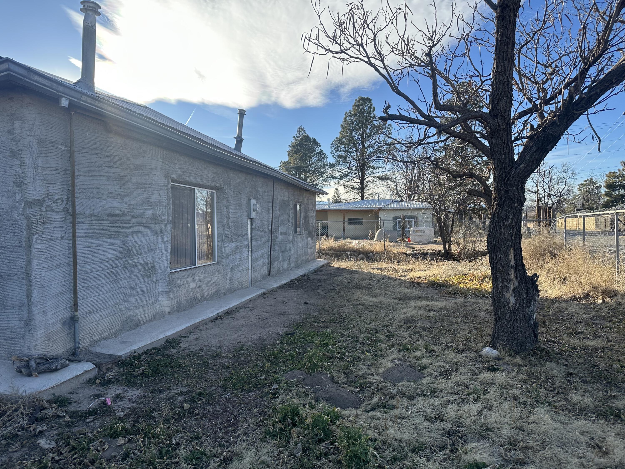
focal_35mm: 24
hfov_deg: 71.6
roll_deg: +0.2
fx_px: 433
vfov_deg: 56.8
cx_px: 312
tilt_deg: -0.8
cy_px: 234
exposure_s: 1/1988
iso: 80
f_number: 1.78
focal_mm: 6.86
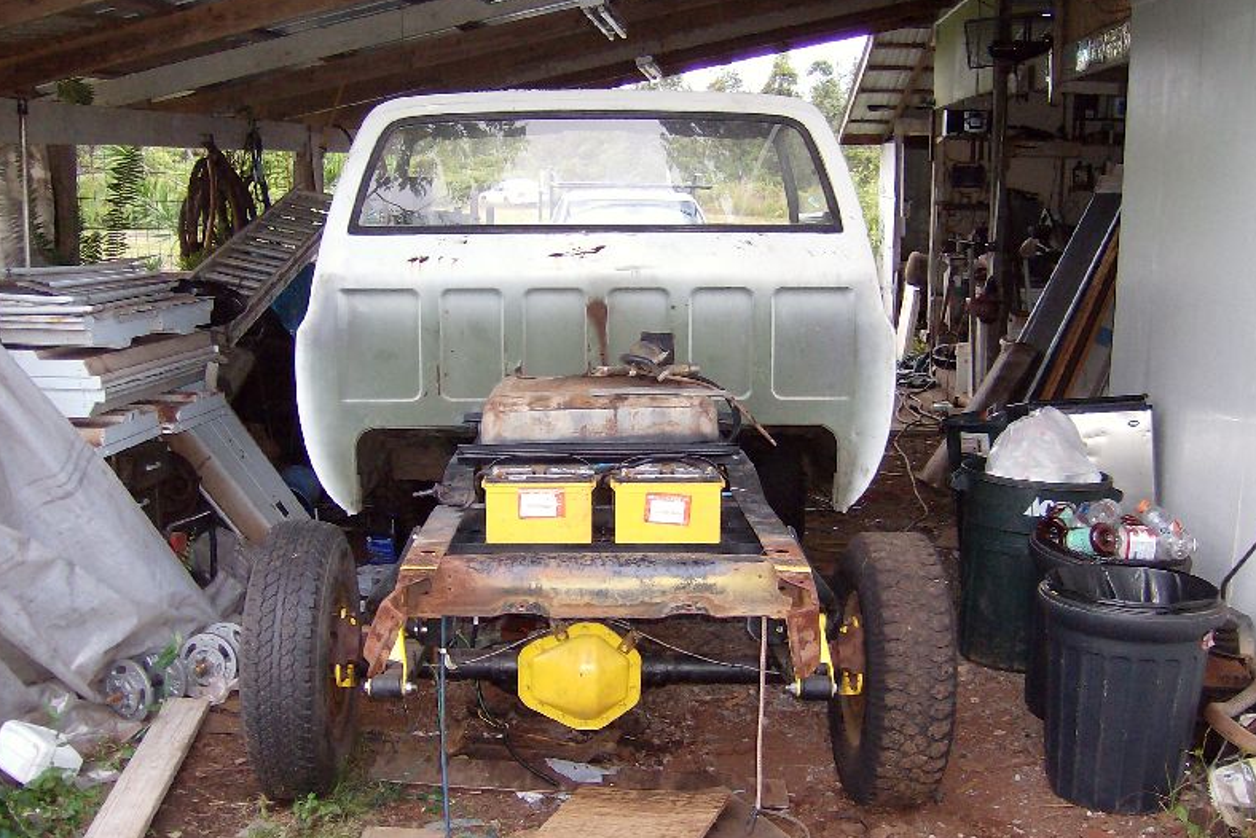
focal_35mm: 38
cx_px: 630
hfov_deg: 50.7
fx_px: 1326
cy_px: 456
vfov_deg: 35.1
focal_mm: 6
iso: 200
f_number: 2.8
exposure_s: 1/60
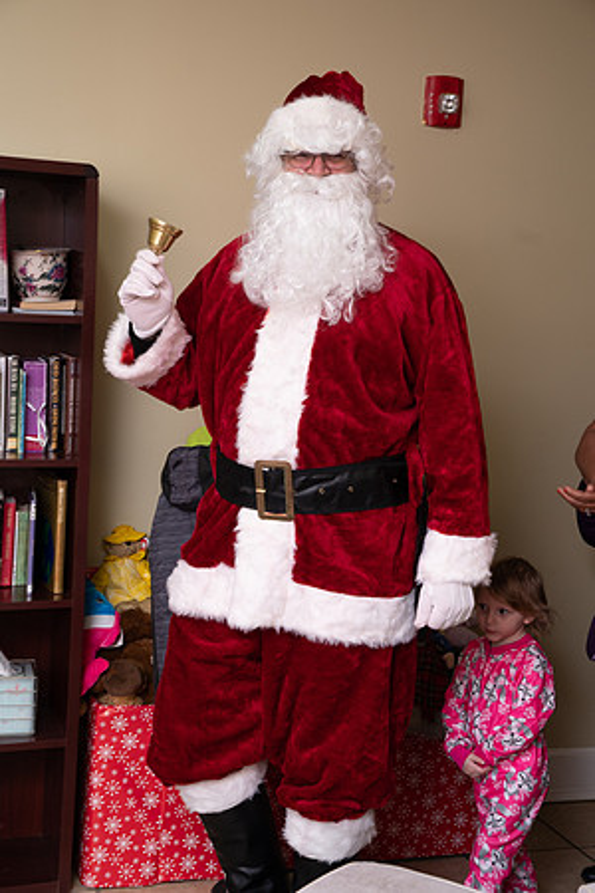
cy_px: 446
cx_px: 298
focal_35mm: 57
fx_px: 1413
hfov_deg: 23.8
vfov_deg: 35.1
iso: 400
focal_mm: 57
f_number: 5
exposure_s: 1/80
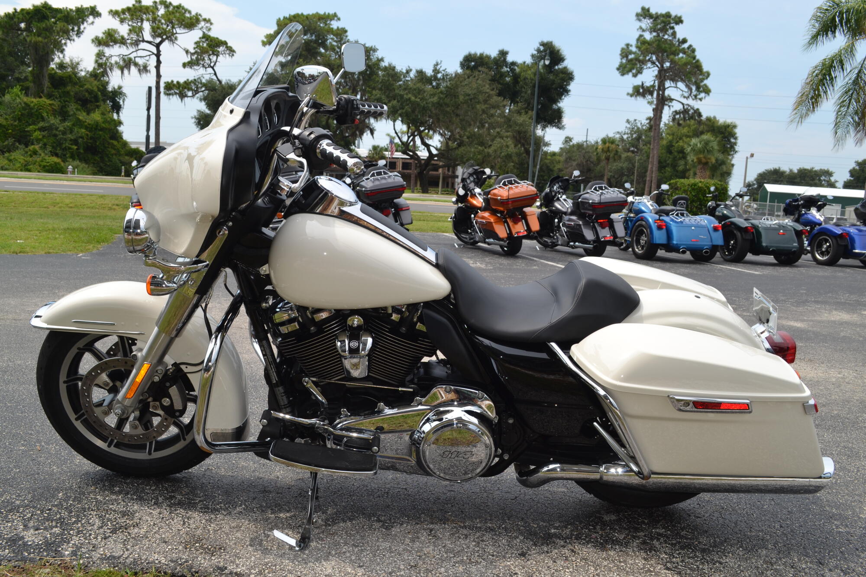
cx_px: 433
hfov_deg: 57.2
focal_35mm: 33
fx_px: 794
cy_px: 288
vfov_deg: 40.0
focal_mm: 22
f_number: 9
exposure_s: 1/200
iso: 100
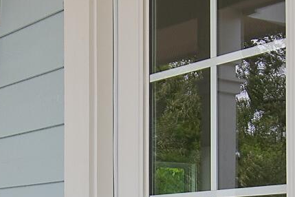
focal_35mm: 105
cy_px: 244
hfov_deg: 19.4
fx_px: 860
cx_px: 120
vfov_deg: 12.7
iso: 100
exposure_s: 1/125
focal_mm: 10
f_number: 5.6
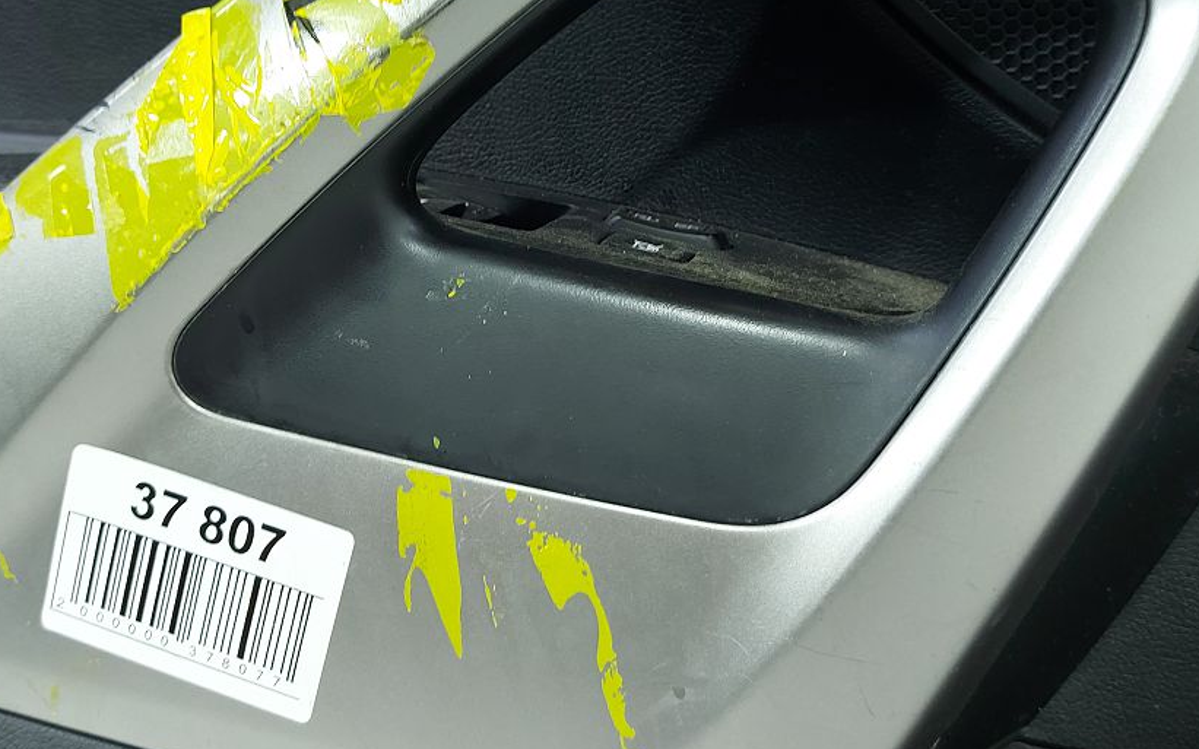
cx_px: 550
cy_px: 207
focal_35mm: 43
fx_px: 1405
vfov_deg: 29.5
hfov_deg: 46.2
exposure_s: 1/50
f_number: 1.8
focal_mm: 5.23
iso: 125
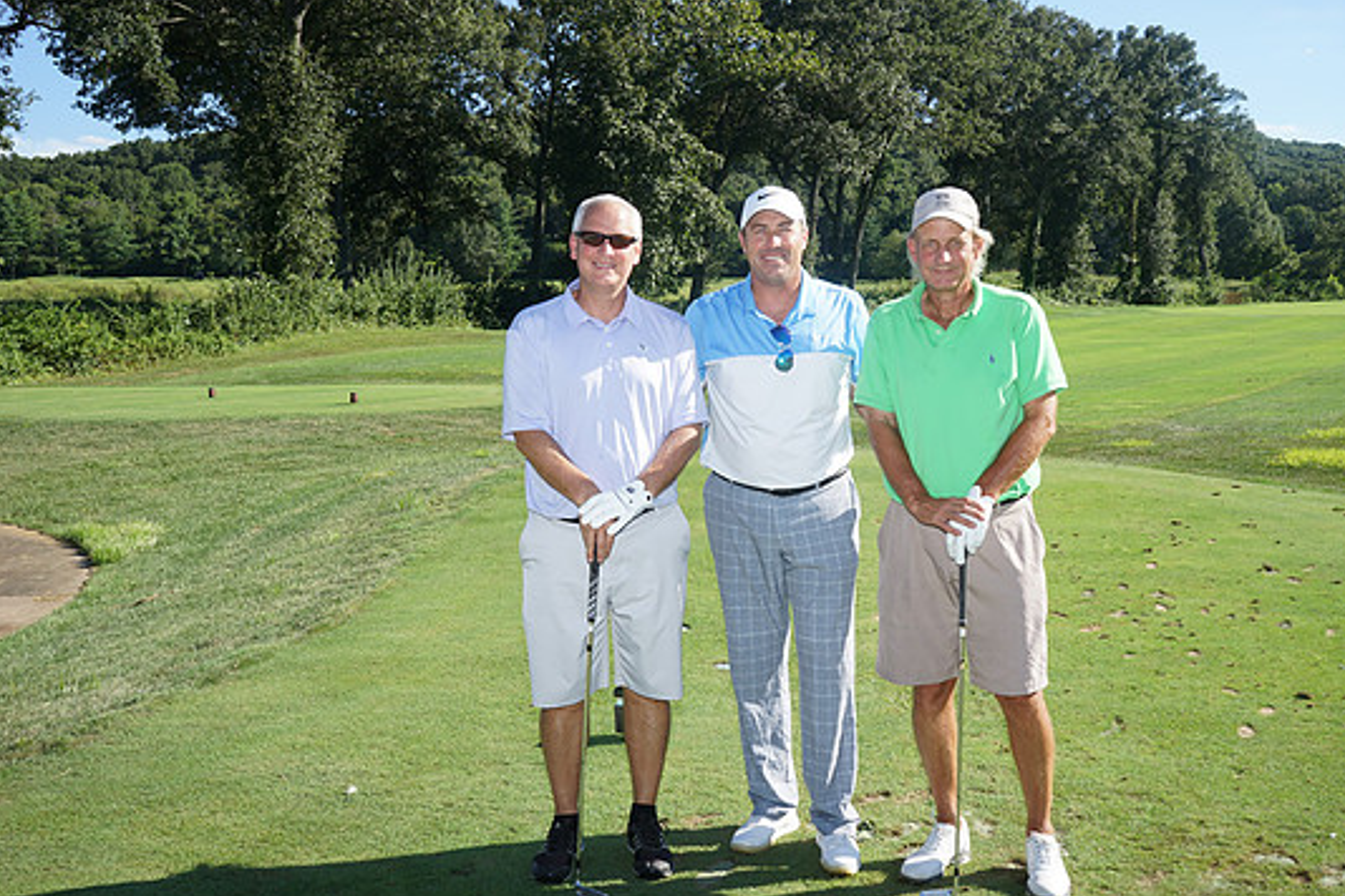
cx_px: 703
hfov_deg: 50.7
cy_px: 472
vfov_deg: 35.0
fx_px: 1420
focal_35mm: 38
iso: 100
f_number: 8
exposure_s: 1/125
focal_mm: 35
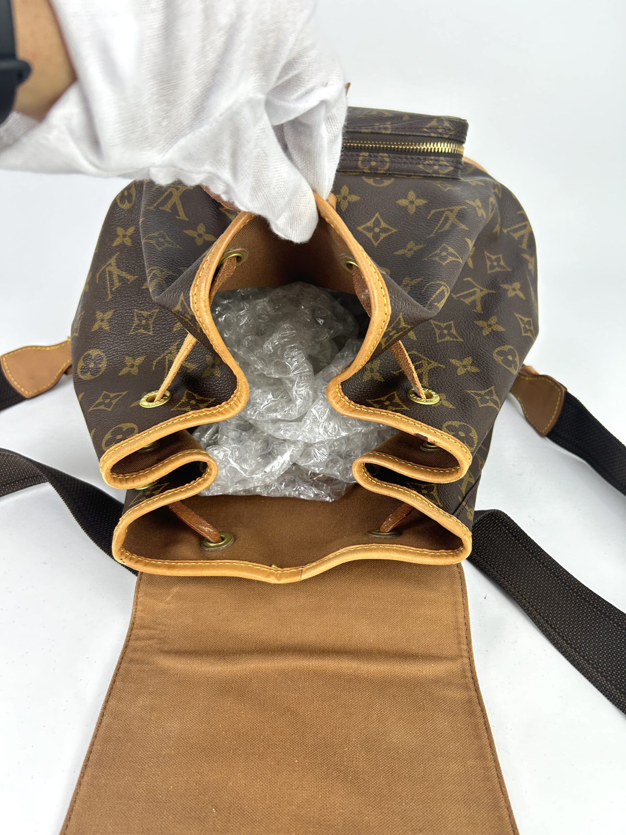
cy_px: 418
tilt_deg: -35.1
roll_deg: -3.3
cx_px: 313
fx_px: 627
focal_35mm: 26
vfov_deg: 67.3
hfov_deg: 53.1
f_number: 1.5
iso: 64
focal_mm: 5.7
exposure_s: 1/100
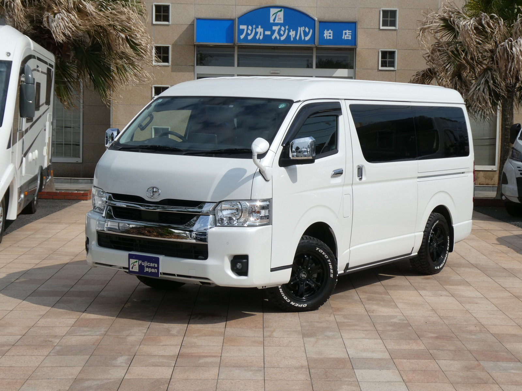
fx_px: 980
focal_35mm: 65
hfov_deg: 29.8
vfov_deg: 22.6
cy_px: 196
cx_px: 261
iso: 80
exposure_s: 1/1000
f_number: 5
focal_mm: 11.7
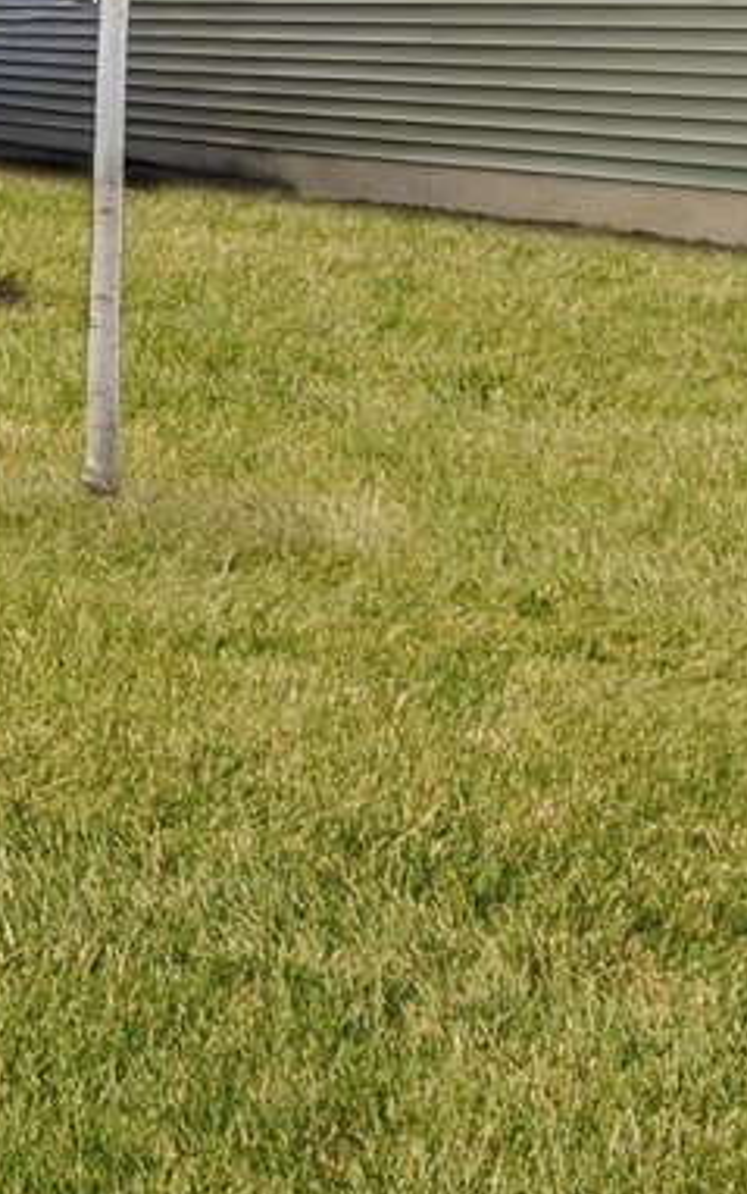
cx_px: -1513
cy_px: -259
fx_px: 3120
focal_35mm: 96
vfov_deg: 20.2
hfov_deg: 10.0
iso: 200
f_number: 9
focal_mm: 22.2
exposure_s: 1/125
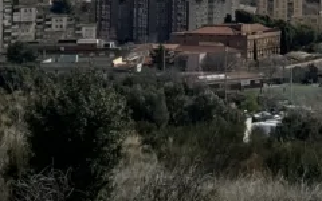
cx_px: 574
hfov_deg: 9.2
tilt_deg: +4.8
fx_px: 1904
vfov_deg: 5.8
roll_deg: +0.0
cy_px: -292
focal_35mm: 217
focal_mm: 6.86
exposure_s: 1/10526
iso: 64
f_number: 1.78
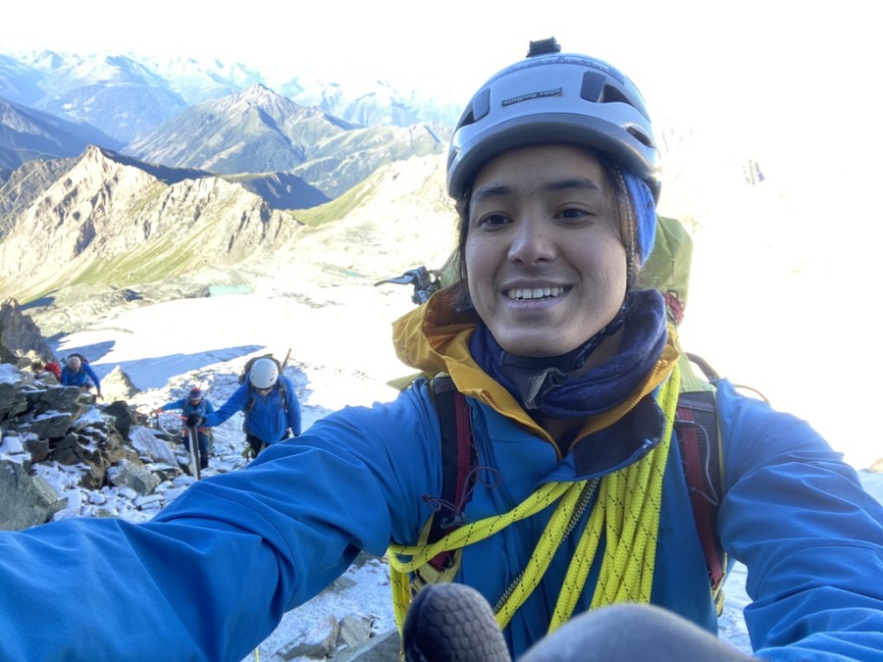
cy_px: 331
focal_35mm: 23
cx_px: 442
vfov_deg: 58.9
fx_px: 587
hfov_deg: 73.9
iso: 64
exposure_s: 1/122
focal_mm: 2.71
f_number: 2.2
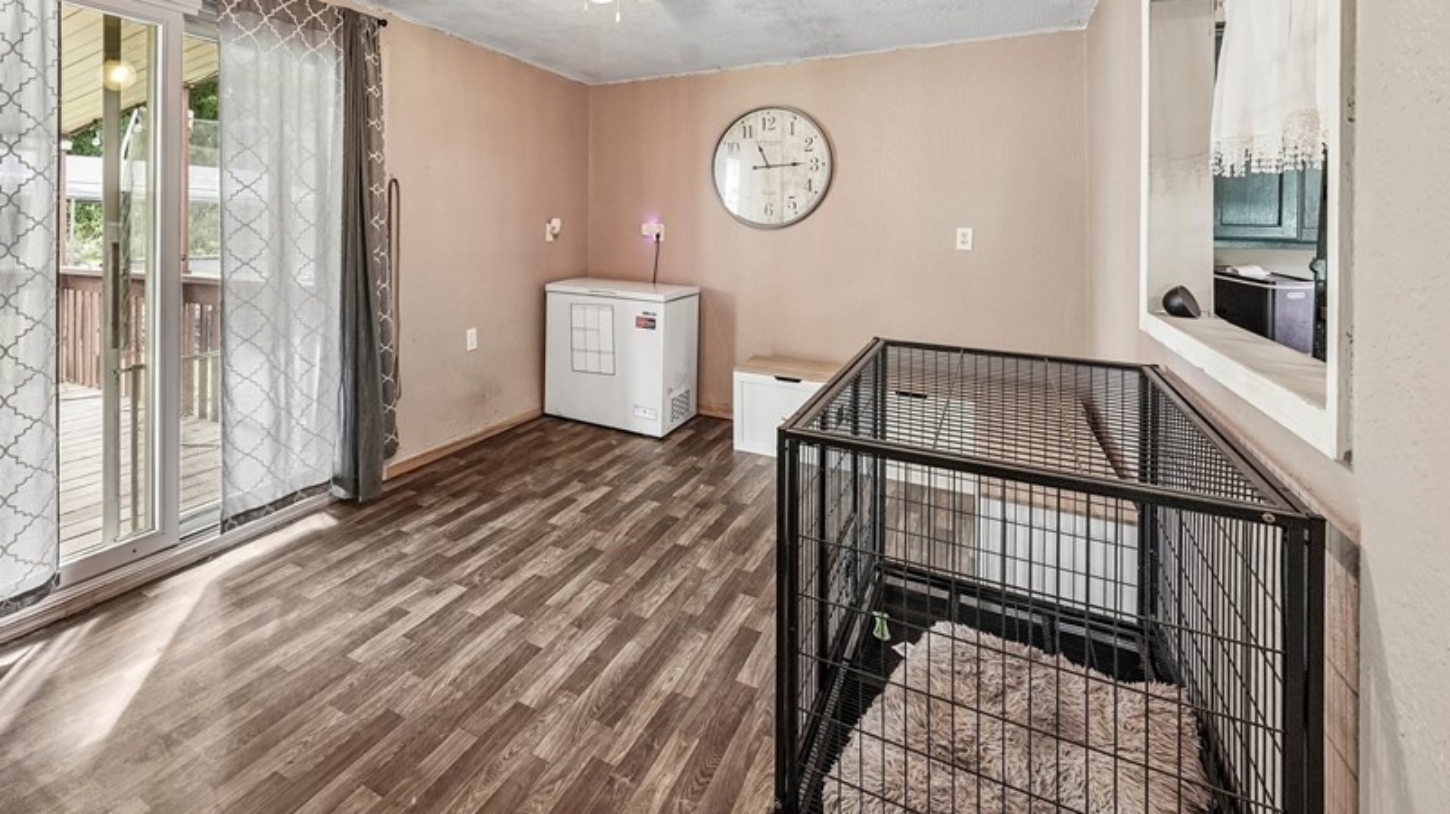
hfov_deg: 95.1
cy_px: 221
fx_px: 653
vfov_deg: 60.9
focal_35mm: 17
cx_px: 609
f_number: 8
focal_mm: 12
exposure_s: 1/2.5
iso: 400
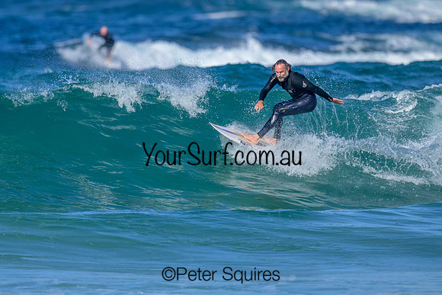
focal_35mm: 1103
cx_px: 197
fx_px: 13546
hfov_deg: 1.9
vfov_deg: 1.2
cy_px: 176
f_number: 6.3
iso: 280
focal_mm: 800
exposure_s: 1/2000
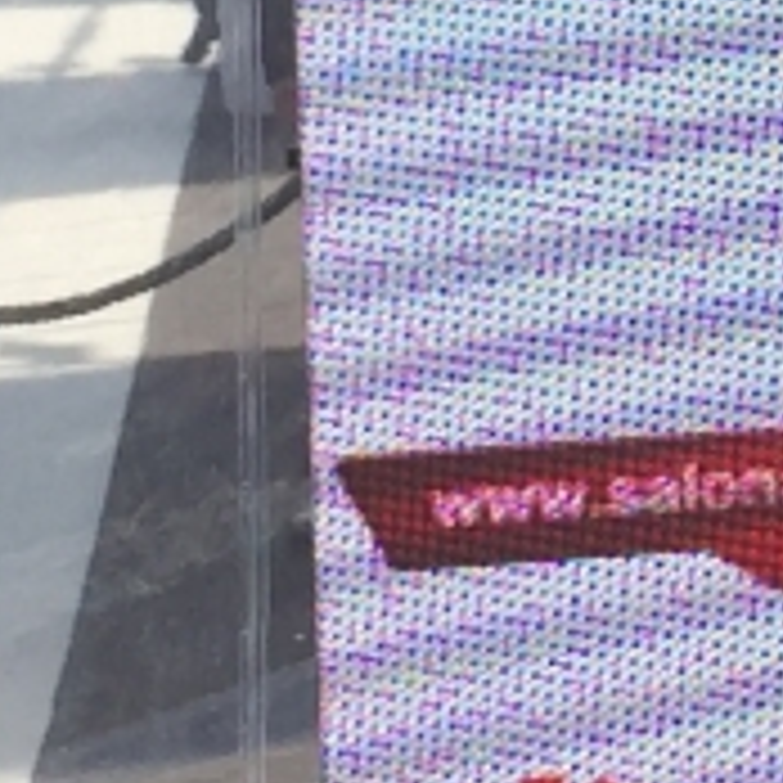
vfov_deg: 7.3
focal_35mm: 236
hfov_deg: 7.1
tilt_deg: -1.6
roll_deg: +0.6
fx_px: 6040
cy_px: -243
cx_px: 1580
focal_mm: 4.15
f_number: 2.2
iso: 32
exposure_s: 1/1980
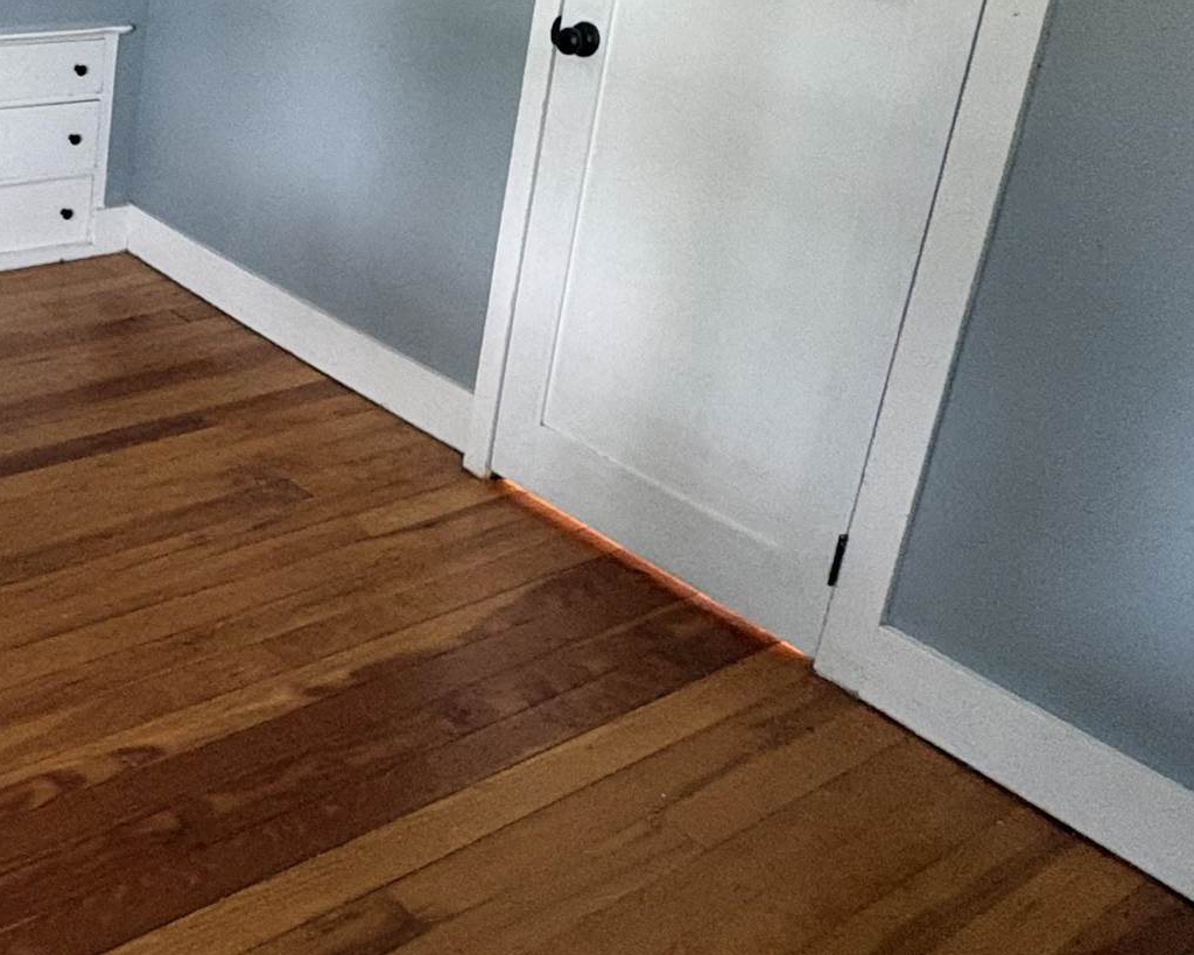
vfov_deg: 35.3
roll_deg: -2.6
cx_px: 38
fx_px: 1449
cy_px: 185
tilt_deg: -17.0
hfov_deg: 40.1
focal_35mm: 41
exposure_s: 1/40
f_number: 2.2
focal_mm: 2.22
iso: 500
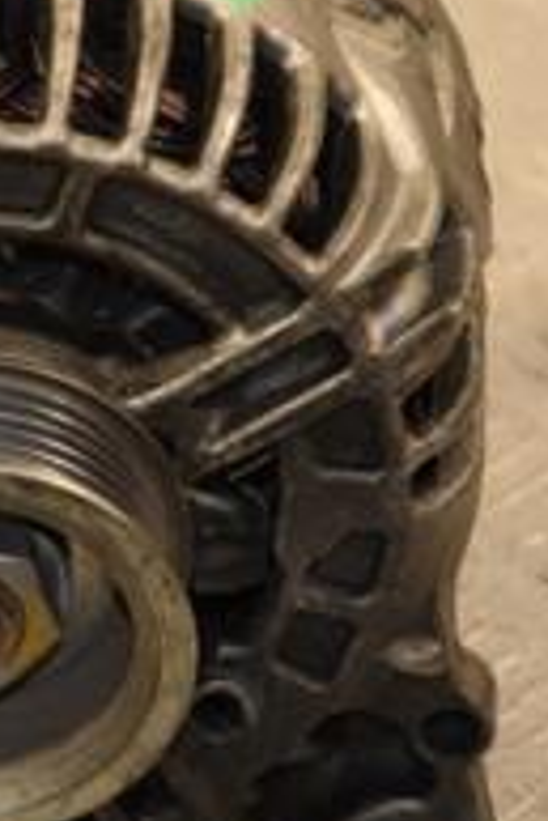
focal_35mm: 289
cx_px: -399
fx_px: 6587
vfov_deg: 7.1
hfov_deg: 4.7
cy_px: 374
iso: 800
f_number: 5.3
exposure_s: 1/125
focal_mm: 62
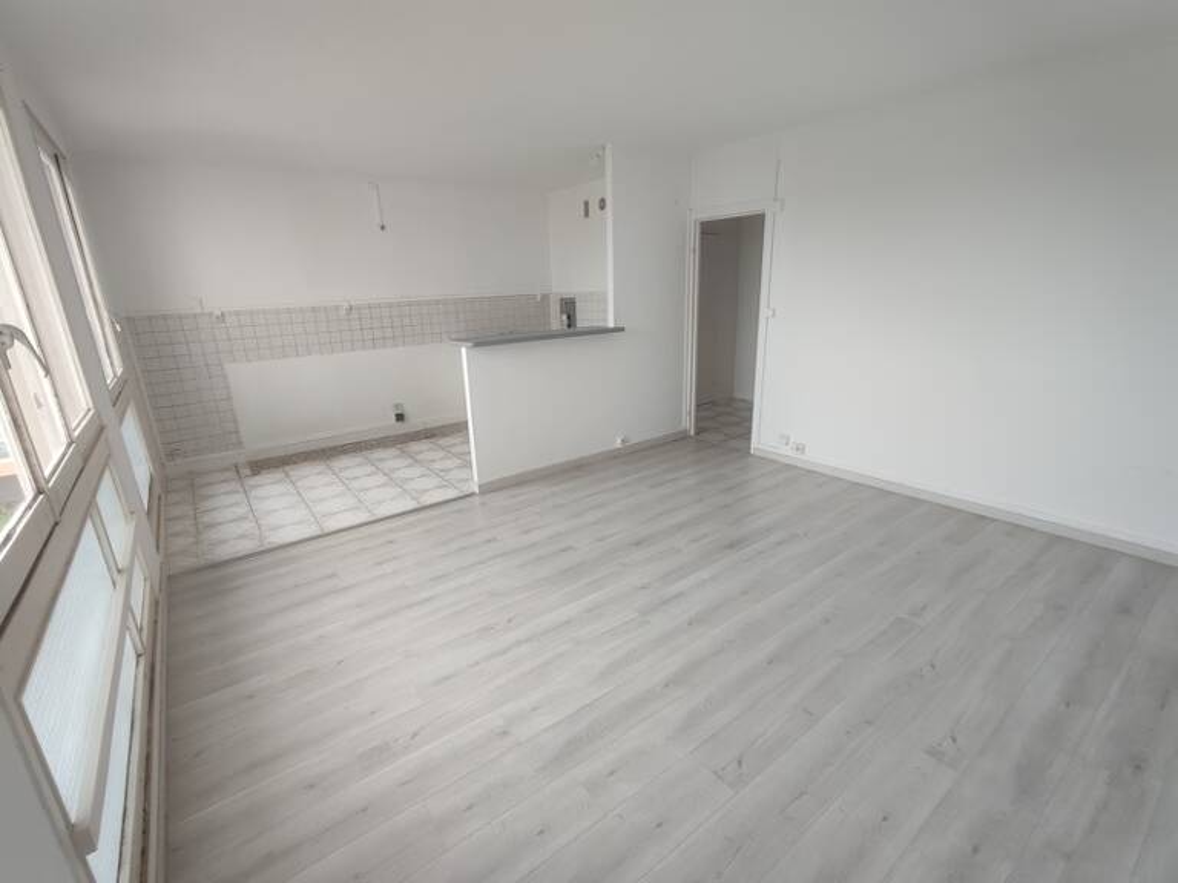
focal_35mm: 13
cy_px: 442
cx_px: 589
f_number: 2.2
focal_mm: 1.66
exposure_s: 1/100
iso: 62
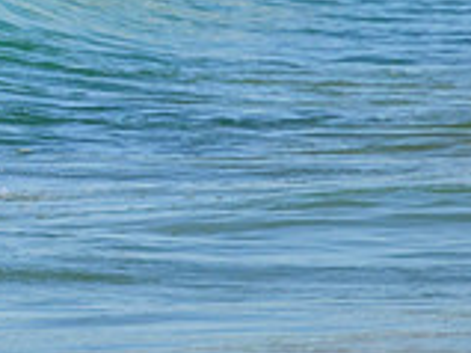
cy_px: -85
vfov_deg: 0.5
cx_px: -296
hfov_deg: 0.7
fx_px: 38124
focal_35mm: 2804
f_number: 11
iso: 1600
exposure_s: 1/2000
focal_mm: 800
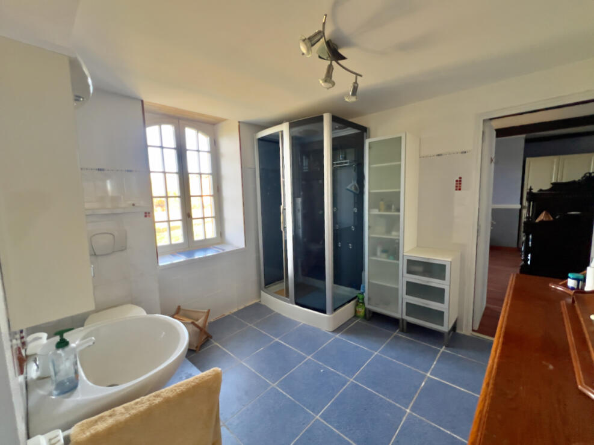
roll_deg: -1.0
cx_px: 297
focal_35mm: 13
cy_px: 222
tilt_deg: -7.0
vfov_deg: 89.9
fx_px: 223
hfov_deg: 106.2
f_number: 1.8
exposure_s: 1/87
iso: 250
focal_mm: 1.57
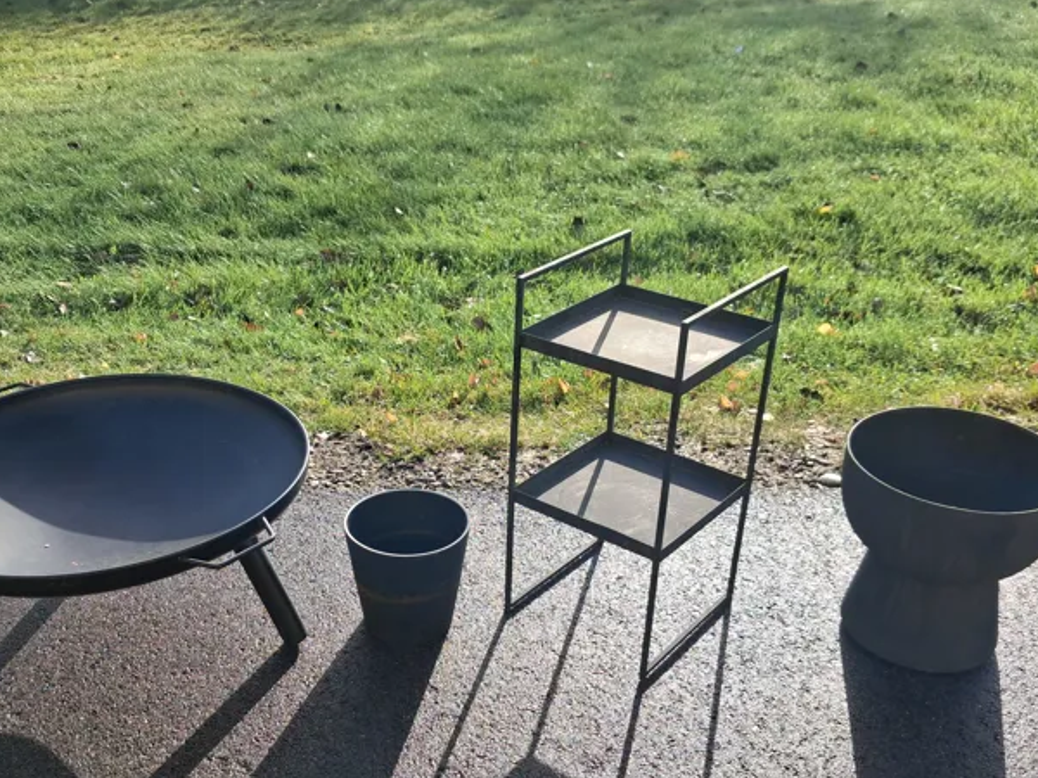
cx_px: 483
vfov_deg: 39.4
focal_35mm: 36
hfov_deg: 51.3
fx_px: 1080
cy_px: 481
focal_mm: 4
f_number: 1.8
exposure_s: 1/247
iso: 25
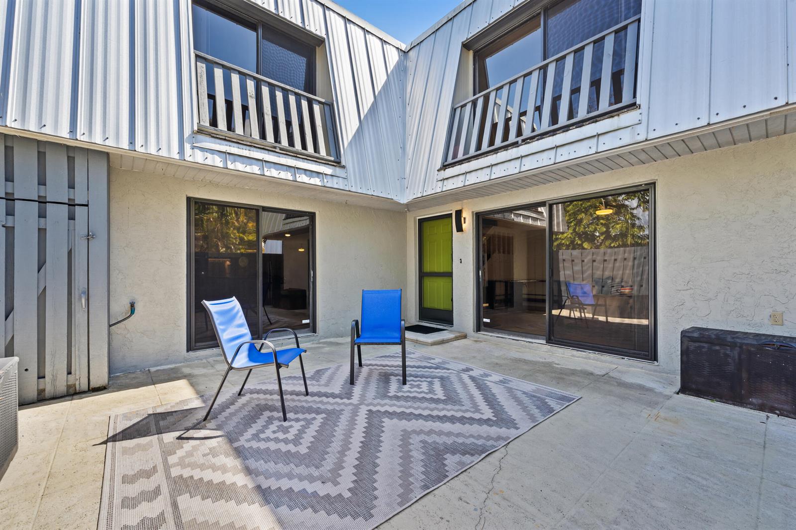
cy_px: 265
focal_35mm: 14
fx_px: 309
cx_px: 398
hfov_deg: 104.3
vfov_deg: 81.2
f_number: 9
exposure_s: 1/80
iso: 250
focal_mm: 14
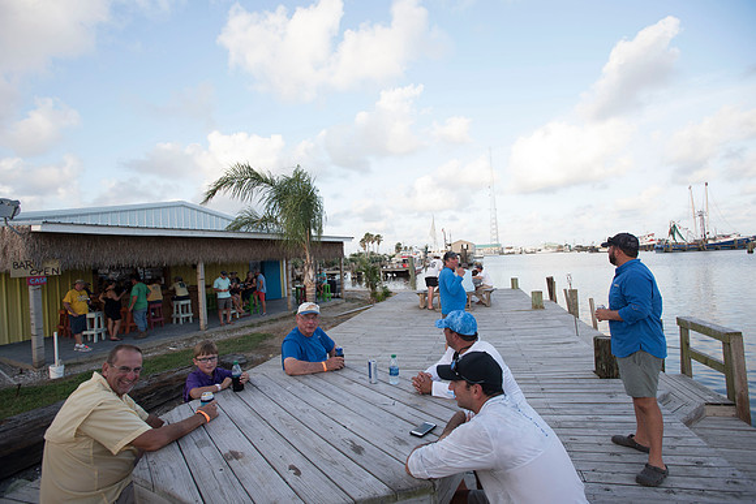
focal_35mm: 17
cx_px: 378
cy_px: 252
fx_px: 357
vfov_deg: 70.5
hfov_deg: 93.3
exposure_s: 1/320
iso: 250
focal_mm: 17
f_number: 4.5
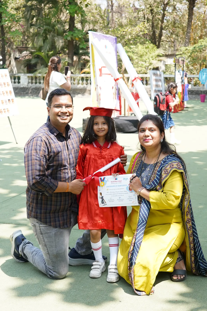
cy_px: 156
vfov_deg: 32.9
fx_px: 526
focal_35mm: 61
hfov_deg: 22.3
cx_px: 104
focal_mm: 41
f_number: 5
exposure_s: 1/250
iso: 250
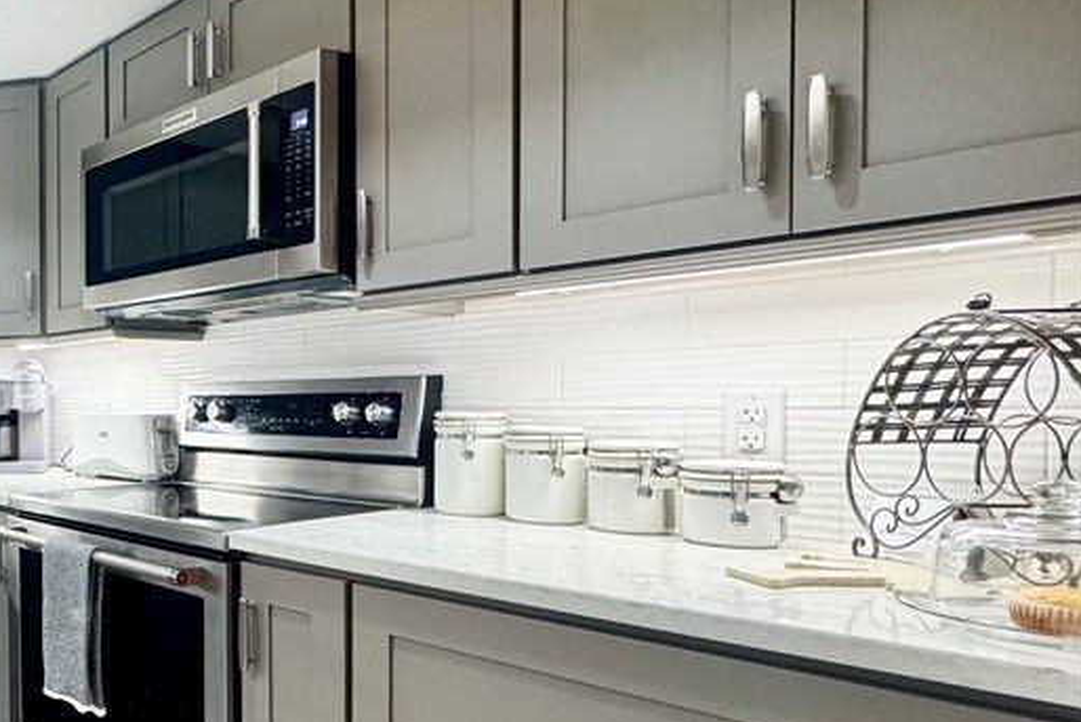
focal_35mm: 29
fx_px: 871
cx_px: 11
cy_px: 432
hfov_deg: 51.6
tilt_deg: -2.1
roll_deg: +0.3
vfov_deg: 44.8
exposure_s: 1/120
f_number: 2.2
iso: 250
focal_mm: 2.22
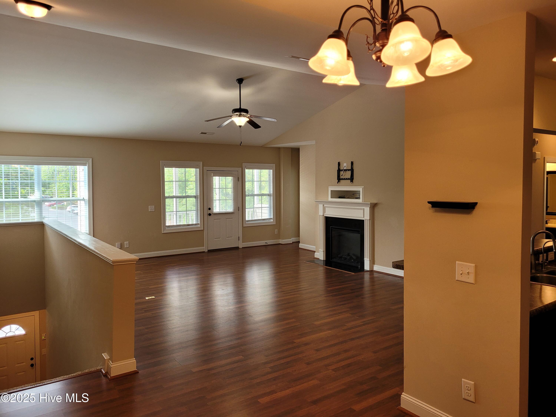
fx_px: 418
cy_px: 208
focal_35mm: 26
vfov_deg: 53.1
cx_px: 278
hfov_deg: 67.3
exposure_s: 1/120
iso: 160
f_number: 1.8
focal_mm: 5.4
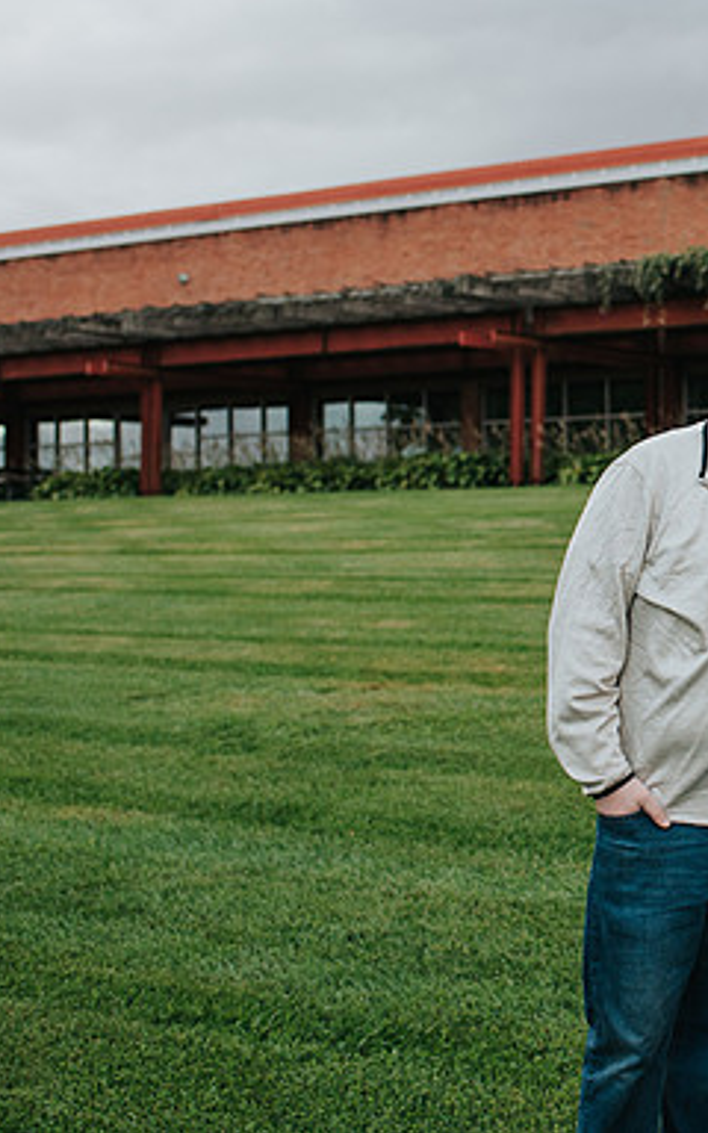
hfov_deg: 18.4
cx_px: 841
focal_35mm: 67
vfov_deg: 30.6
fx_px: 2068
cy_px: 560
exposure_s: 1/640
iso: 1000
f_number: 3.2
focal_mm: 35
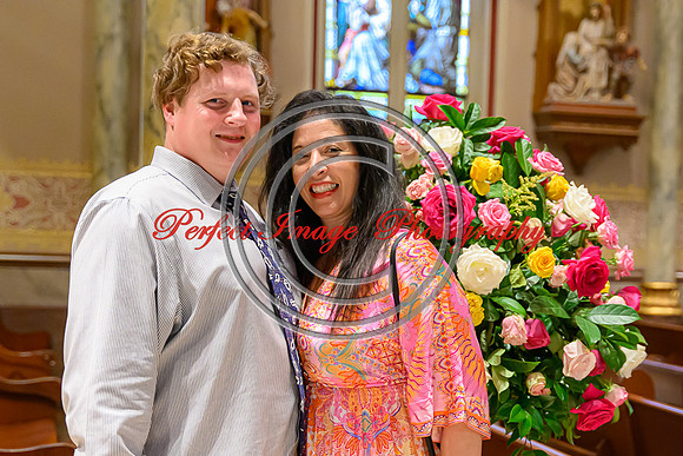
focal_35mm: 72
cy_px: 355
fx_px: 1368
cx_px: 411
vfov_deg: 18.8
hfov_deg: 28.0
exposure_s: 1/100
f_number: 2.8
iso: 5000
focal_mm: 46
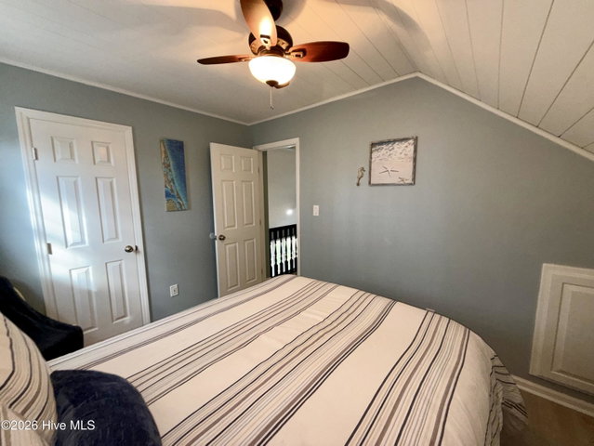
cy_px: 223
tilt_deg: -6.4
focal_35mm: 14
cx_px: 297
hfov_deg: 102.0
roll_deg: +0.9
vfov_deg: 85.7
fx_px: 240
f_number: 2.2
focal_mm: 2.22
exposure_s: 1/60
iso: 100
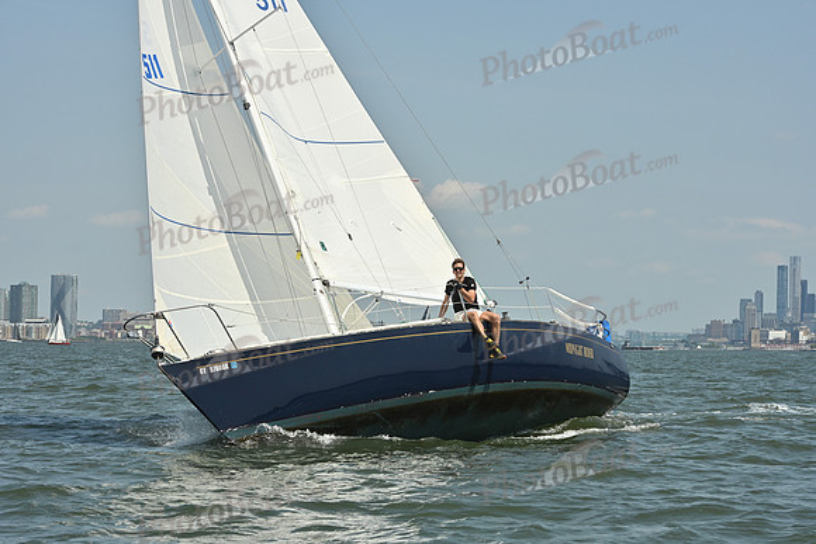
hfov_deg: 21.5
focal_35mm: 95
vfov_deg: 14.4
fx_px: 2154
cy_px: 272
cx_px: 408
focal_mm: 95
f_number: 10
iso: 320
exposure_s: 1/1250
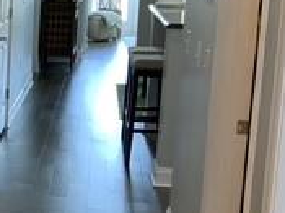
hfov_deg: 17.1
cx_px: -121
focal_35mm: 106
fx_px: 872
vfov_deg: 13.9
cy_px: 132
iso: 80
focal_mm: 3
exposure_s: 1/60
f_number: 1.8
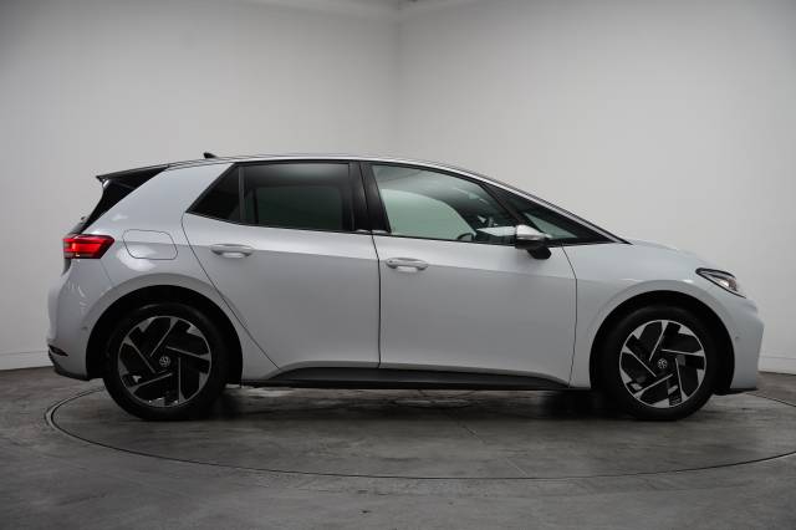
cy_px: 265
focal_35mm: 46
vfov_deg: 29.4
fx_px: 1010
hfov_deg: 43.0
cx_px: 398
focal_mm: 45.7
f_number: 4
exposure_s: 1/160
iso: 800
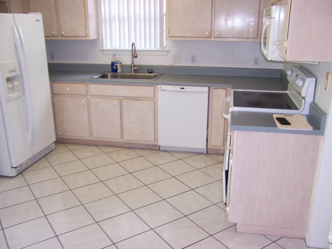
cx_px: 166
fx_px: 317
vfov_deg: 42.9
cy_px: 124
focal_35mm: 33
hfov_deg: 55.4
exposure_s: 1/60
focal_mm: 5.5
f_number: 2.8
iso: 140
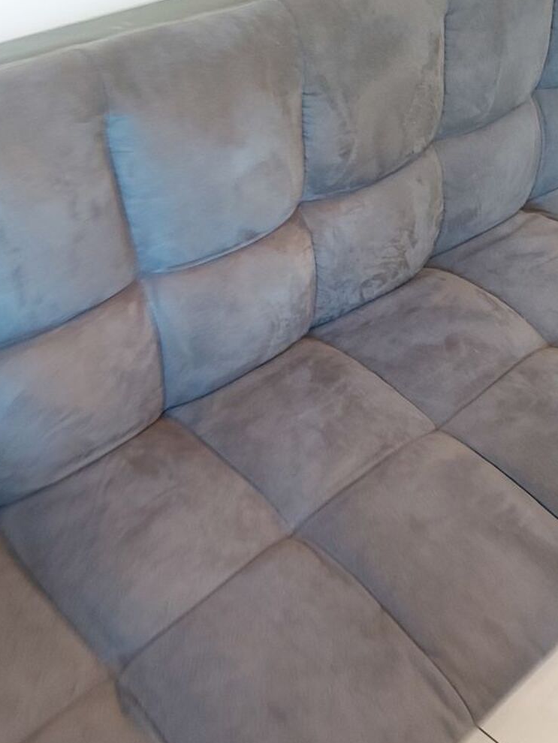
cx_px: 245
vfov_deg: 52.6
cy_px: 390
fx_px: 752
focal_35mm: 35
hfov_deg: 40.6
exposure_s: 1/25
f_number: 1.7
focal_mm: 3.92
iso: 320
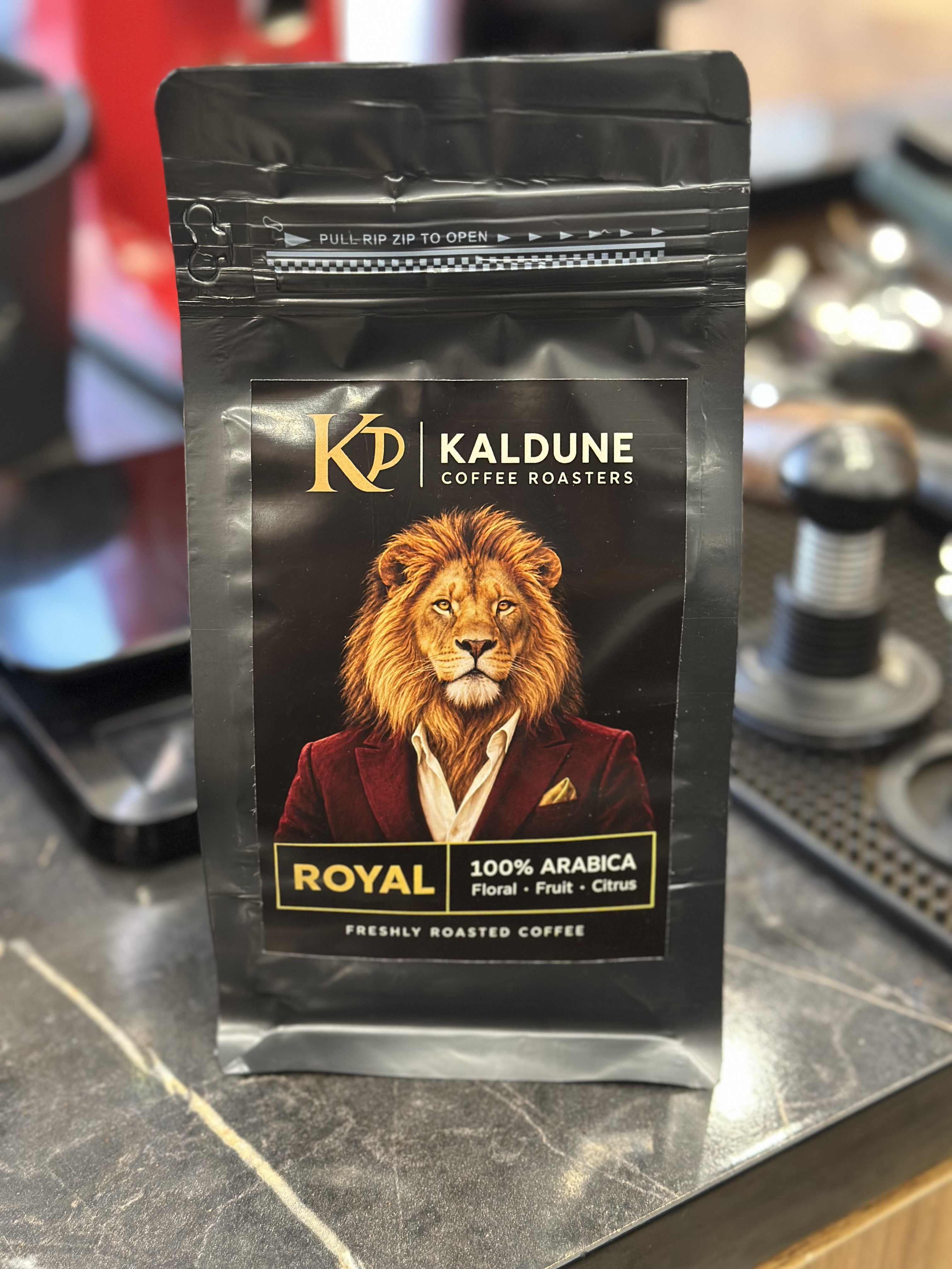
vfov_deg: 39.7
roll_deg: -0.3
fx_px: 1760
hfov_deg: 30.3
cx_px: 476
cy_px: 634
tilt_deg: -29.4
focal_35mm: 48
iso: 320
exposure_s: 1/50
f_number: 1.78
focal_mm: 6.86
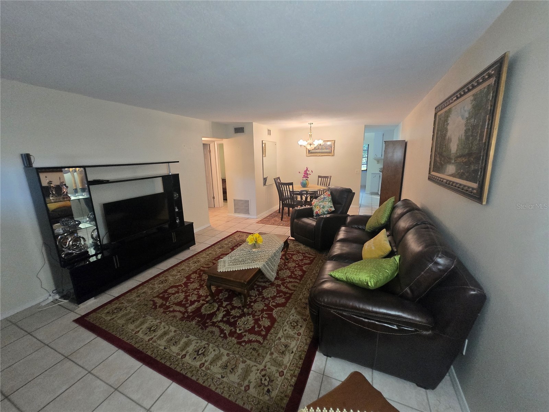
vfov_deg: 89.9
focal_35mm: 13
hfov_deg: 106.2
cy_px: 206
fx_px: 206
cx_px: 274
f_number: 2.2
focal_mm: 1.7
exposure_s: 1/60
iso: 800
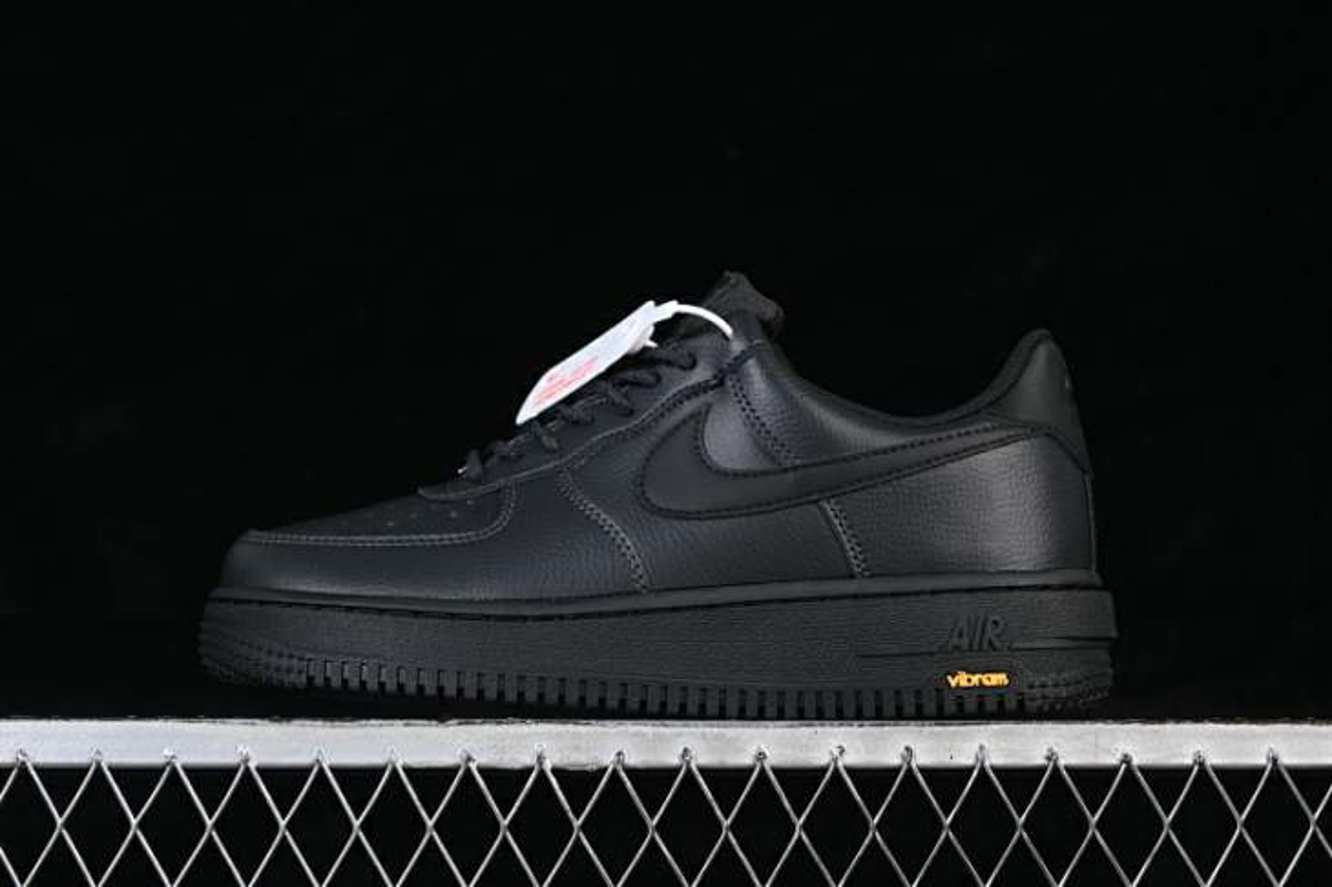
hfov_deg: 27.0
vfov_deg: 18.2
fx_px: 2774
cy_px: 444
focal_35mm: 75
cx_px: 666
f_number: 6.3
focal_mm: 50
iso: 160
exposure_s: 1/60
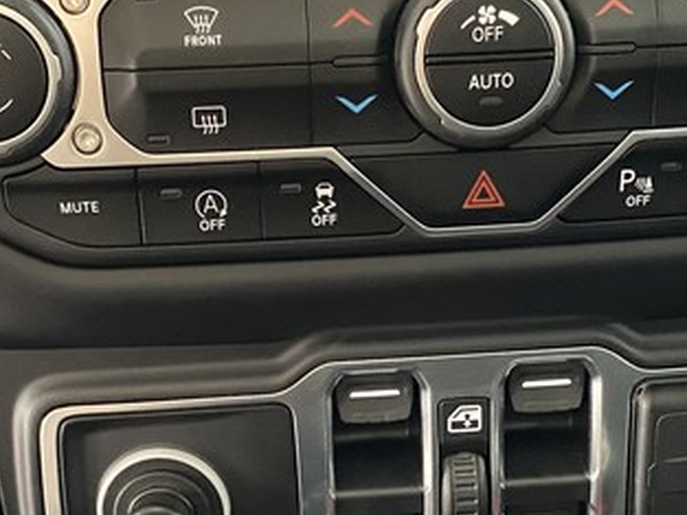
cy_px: 478
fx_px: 1648
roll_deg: +0.3
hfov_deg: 23.5
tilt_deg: -26.3
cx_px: 399
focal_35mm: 83
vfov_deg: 17.5
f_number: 1.8
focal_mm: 4.25
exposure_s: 1/30
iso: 1000
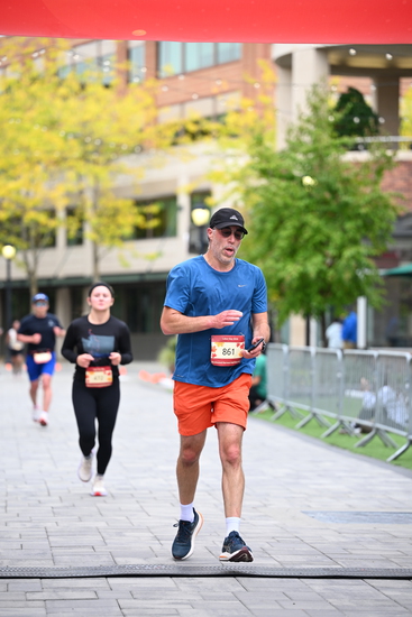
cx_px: 206
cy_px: 308
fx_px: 2059
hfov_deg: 11.4
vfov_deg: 17.1
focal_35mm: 120
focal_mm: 120
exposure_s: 1/1600
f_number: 2.8
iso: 640
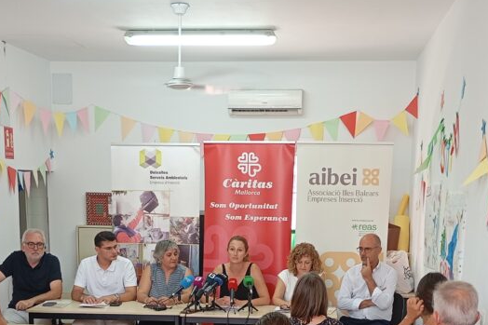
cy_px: 331
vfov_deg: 22.8
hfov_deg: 35.1
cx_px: 245
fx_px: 772
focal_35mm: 57
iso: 566
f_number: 1.8
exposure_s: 1/33.3
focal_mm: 4.27
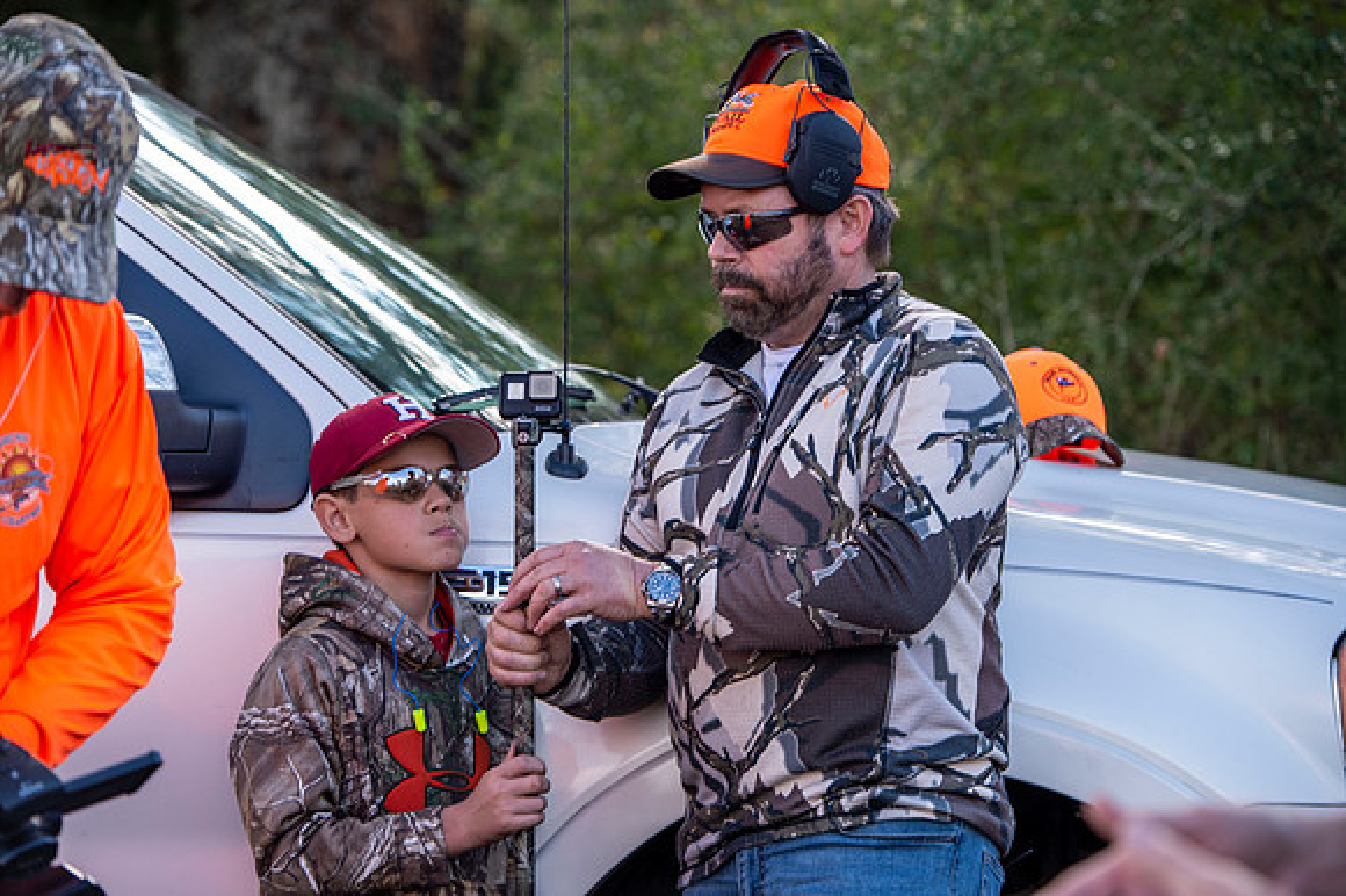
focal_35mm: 125
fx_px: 4671
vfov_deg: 11.0
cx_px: 673
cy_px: 448
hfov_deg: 16.4
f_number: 5
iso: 200
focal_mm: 125
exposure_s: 1/250
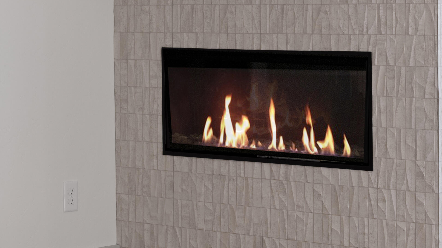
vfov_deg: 8.7
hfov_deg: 15.4
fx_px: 1629
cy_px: 25
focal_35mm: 139
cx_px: 255
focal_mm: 85
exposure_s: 1/30
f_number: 8
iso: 200
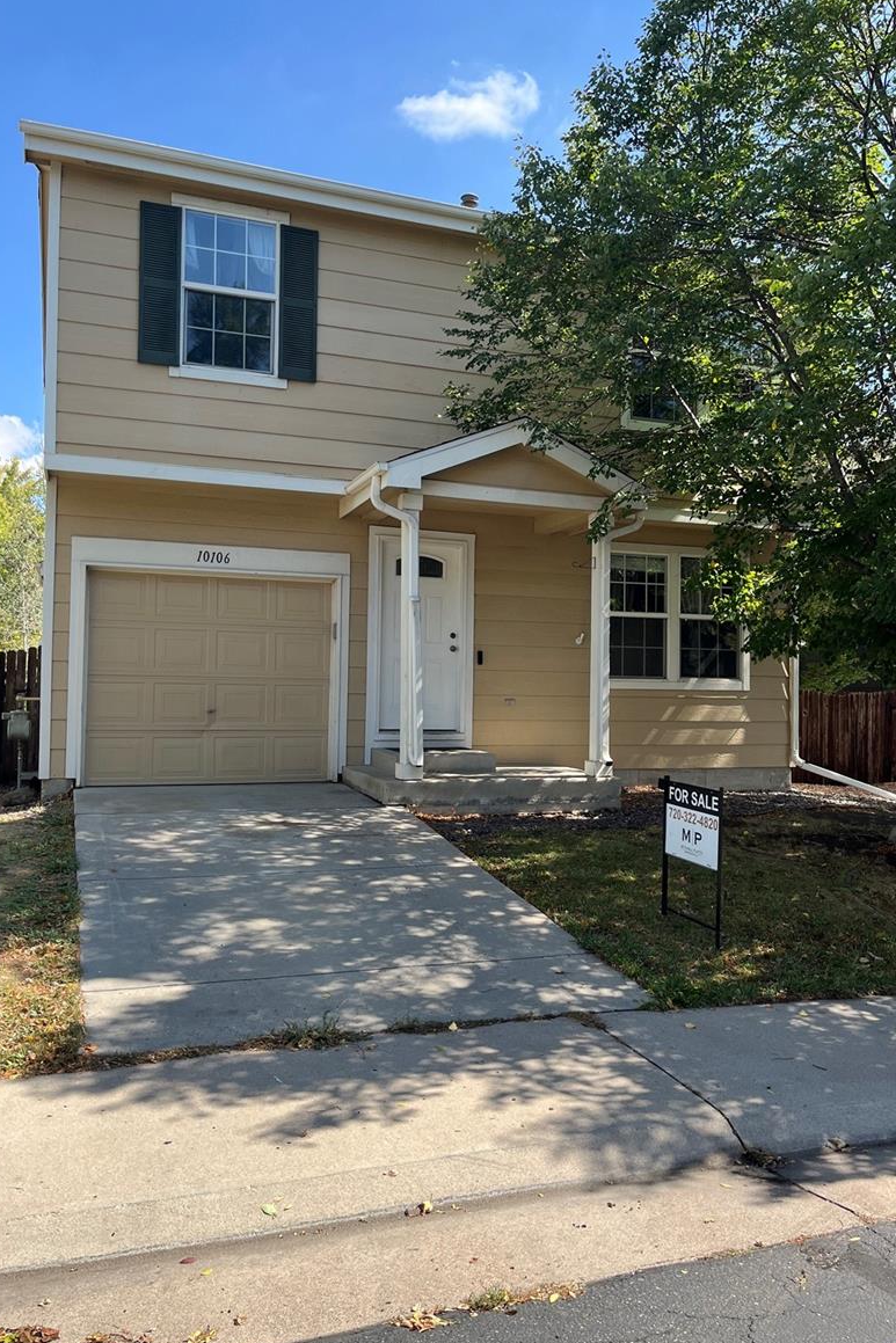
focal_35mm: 28
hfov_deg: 46.4
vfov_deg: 65.5
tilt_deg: +1.4
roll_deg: -0.4
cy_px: 656
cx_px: 490
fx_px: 1045
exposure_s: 1/959
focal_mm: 5.1
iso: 50
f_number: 1.6
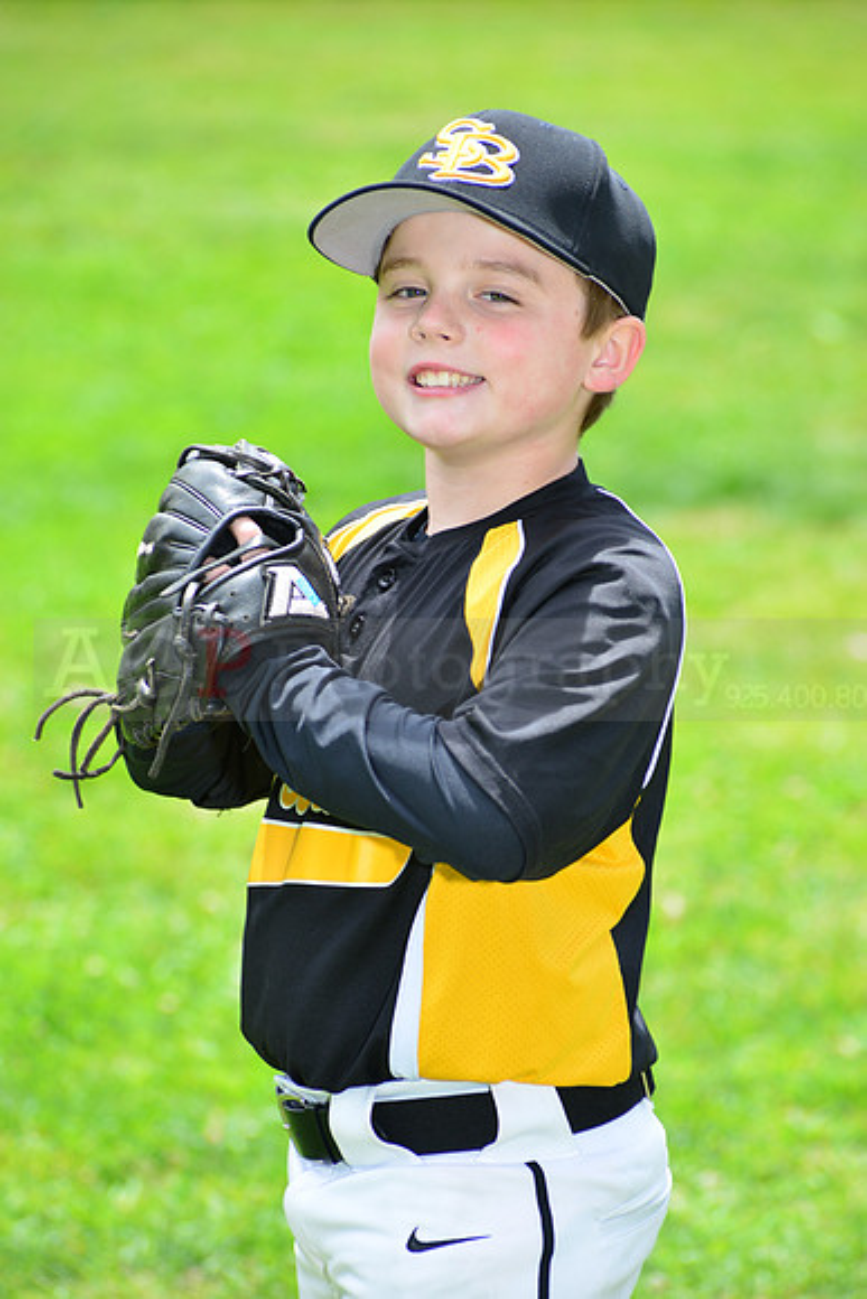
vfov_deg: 11.1
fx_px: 6679
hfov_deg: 7.4
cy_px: 650
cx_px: 434
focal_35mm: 185
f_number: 8
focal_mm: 185
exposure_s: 1/200
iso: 200
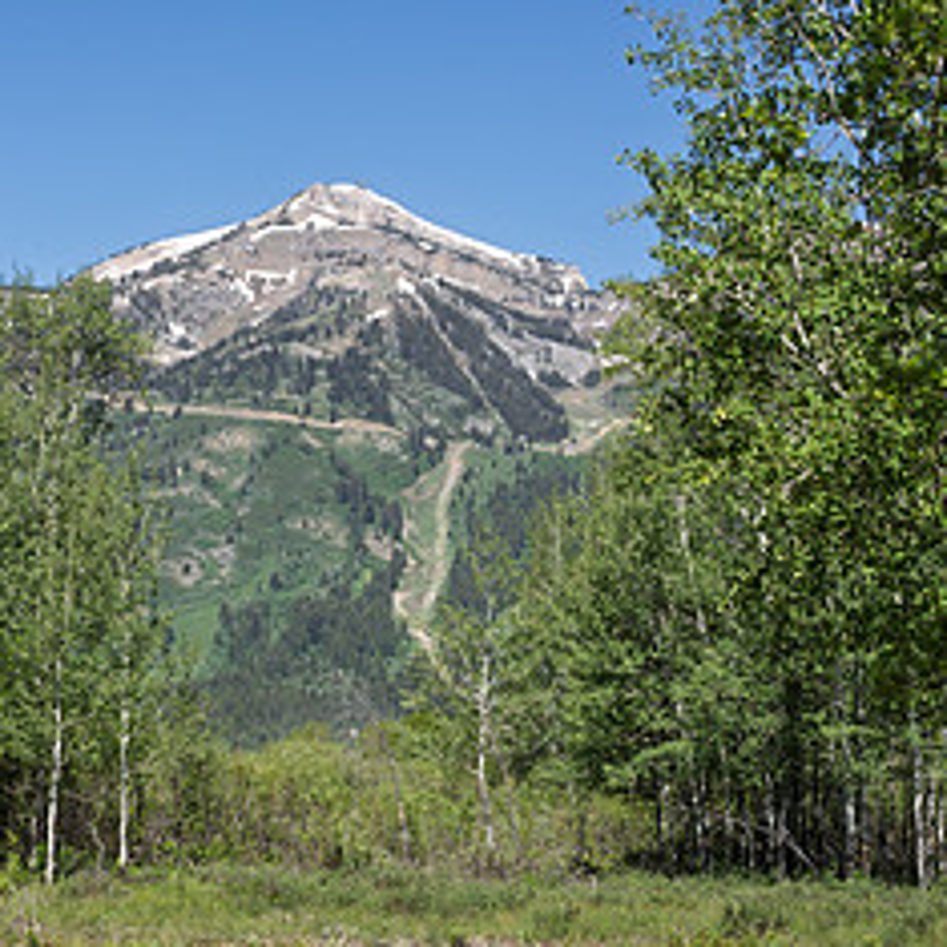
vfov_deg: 20.2
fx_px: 2662
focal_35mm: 86
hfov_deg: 20.0
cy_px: 534
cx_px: 226
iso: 100
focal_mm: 41
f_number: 22
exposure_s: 1/30
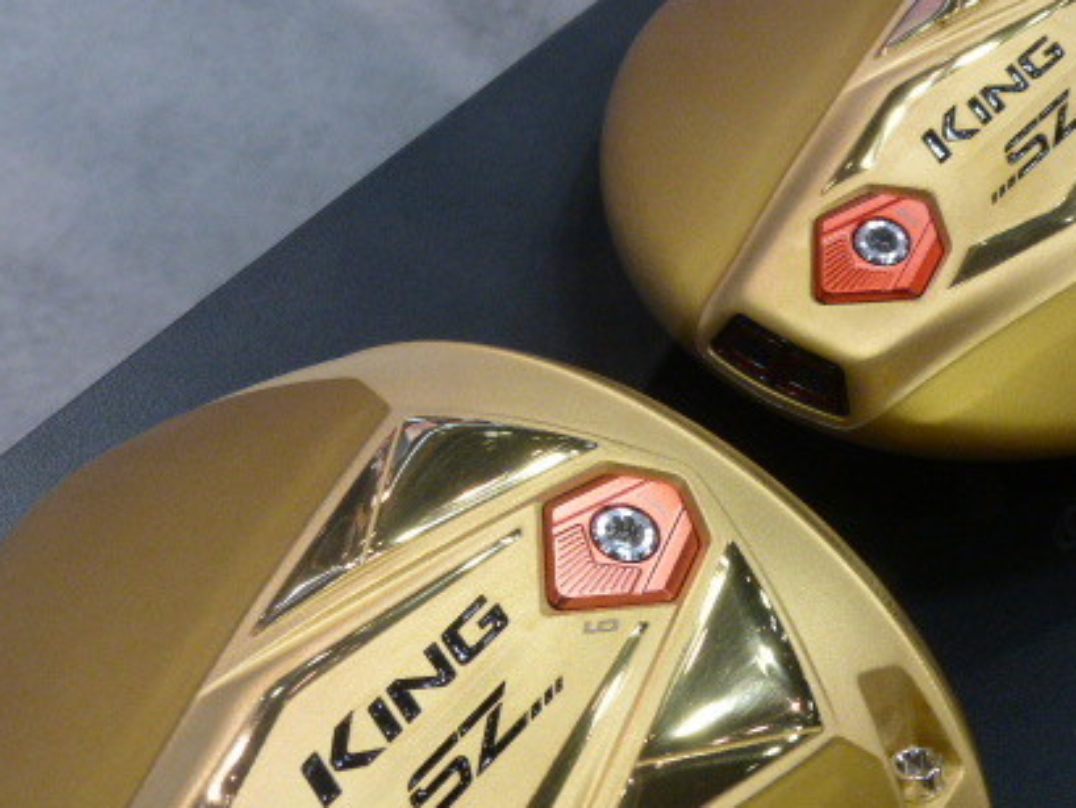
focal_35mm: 83
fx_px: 2581
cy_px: 582
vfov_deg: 17.7
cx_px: 566
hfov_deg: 23.5
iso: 400
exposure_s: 1/40
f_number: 4.4
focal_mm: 9
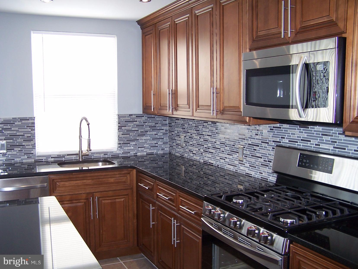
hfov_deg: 49.0
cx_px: 179
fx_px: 393
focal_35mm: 38
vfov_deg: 37.7
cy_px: 134
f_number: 2.8
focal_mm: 6.3
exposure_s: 1/60
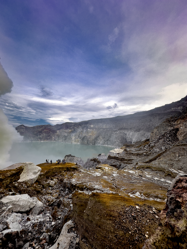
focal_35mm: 14
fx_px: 101
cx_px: 94
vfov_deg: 102.1
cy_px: 124
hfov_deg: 85.7
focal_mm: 2.22
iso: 40
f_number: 2.2
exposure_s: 1/640
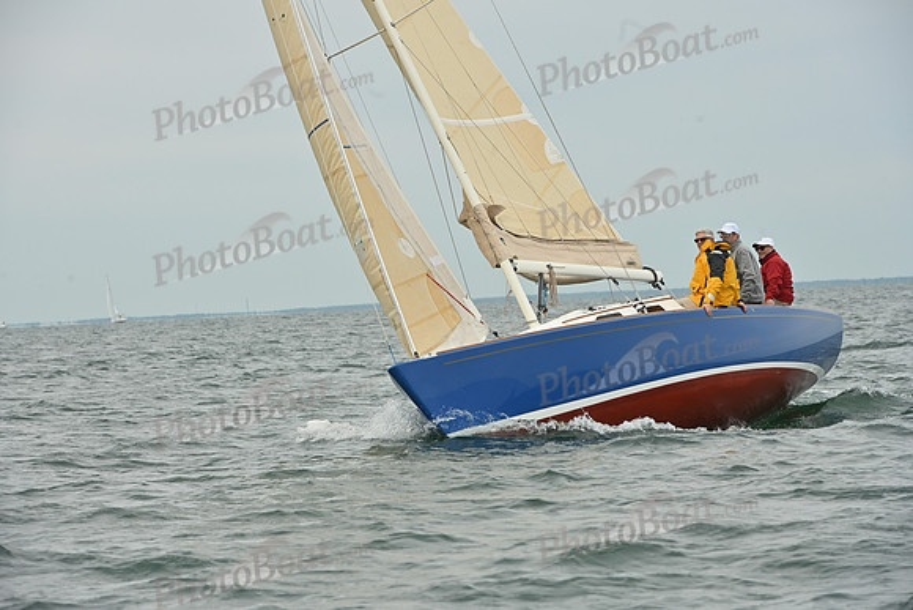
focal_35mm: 200
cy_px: 305
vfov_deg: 6.9
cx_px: 456
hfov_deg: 10.3
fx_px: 5073
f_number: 11
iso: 320
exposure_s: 1/1000
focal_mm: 200
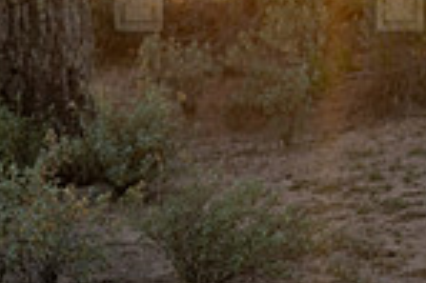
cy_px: -222
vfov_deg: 8.5
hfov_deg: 12.2
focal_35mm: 156
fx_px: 1844
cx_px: 729
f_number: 5
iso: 100
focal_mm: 40
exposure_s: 1/160
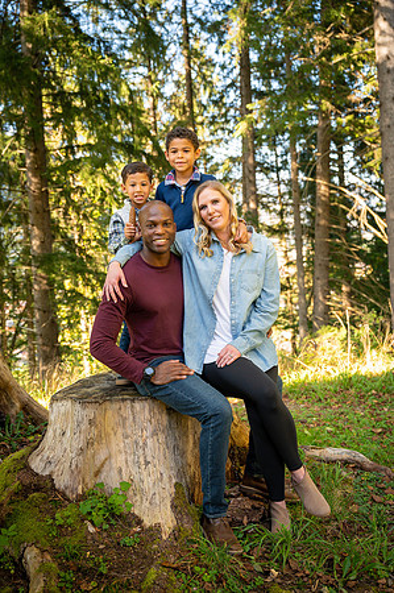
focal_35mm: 38
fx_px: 625
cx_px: 197
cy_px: 296
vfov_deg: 50.7
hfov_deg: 35.0
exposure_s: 1/500
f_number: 3.5
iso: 400
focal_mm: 38
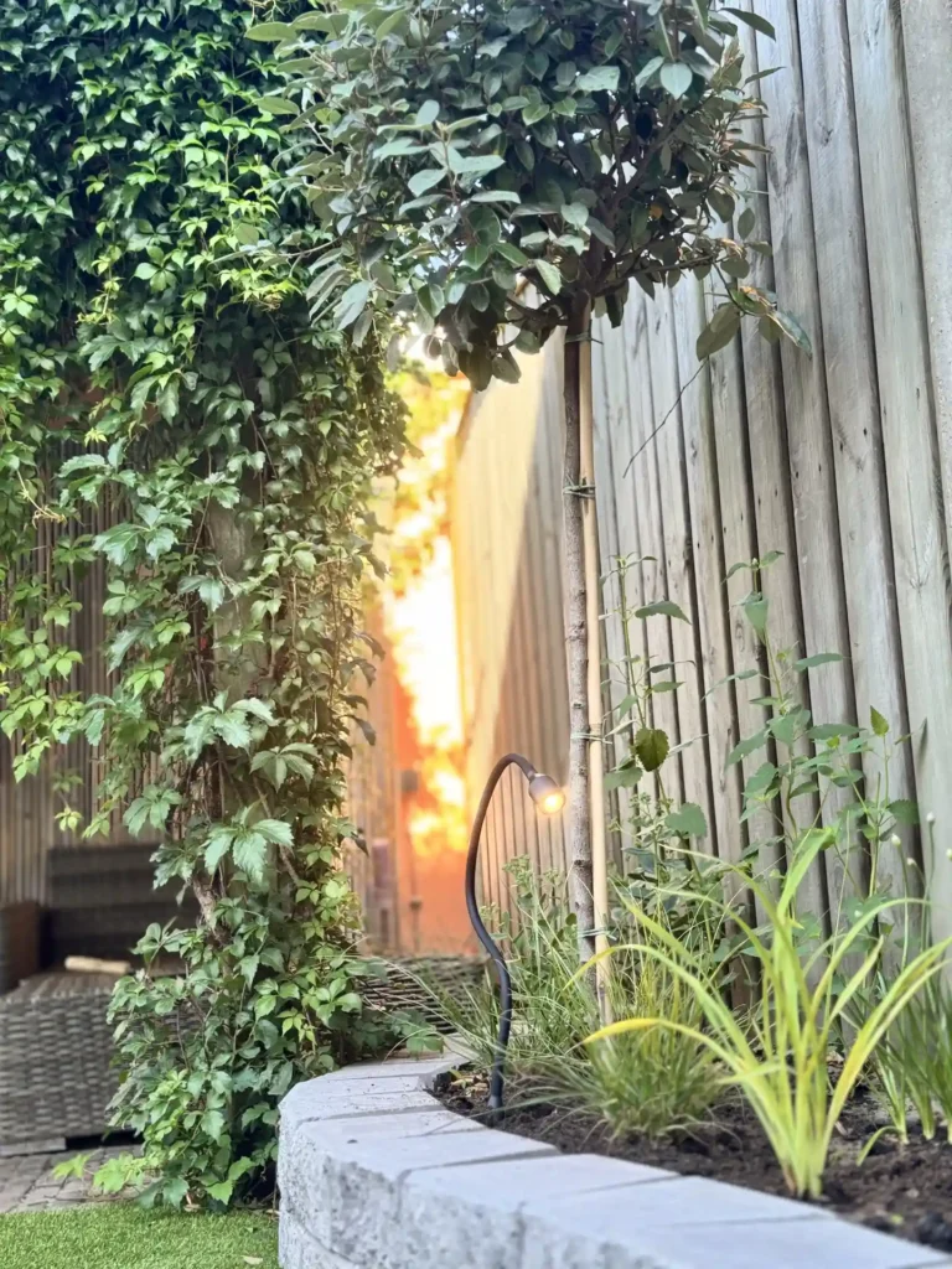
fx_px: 1760
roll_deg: +3.4
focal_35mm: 48
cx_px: 476
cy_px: 634
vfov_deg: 39.7
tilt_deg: +9.5
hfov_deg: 30.3
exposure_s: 1/209
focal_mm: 6.76
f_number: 1.78
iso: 50
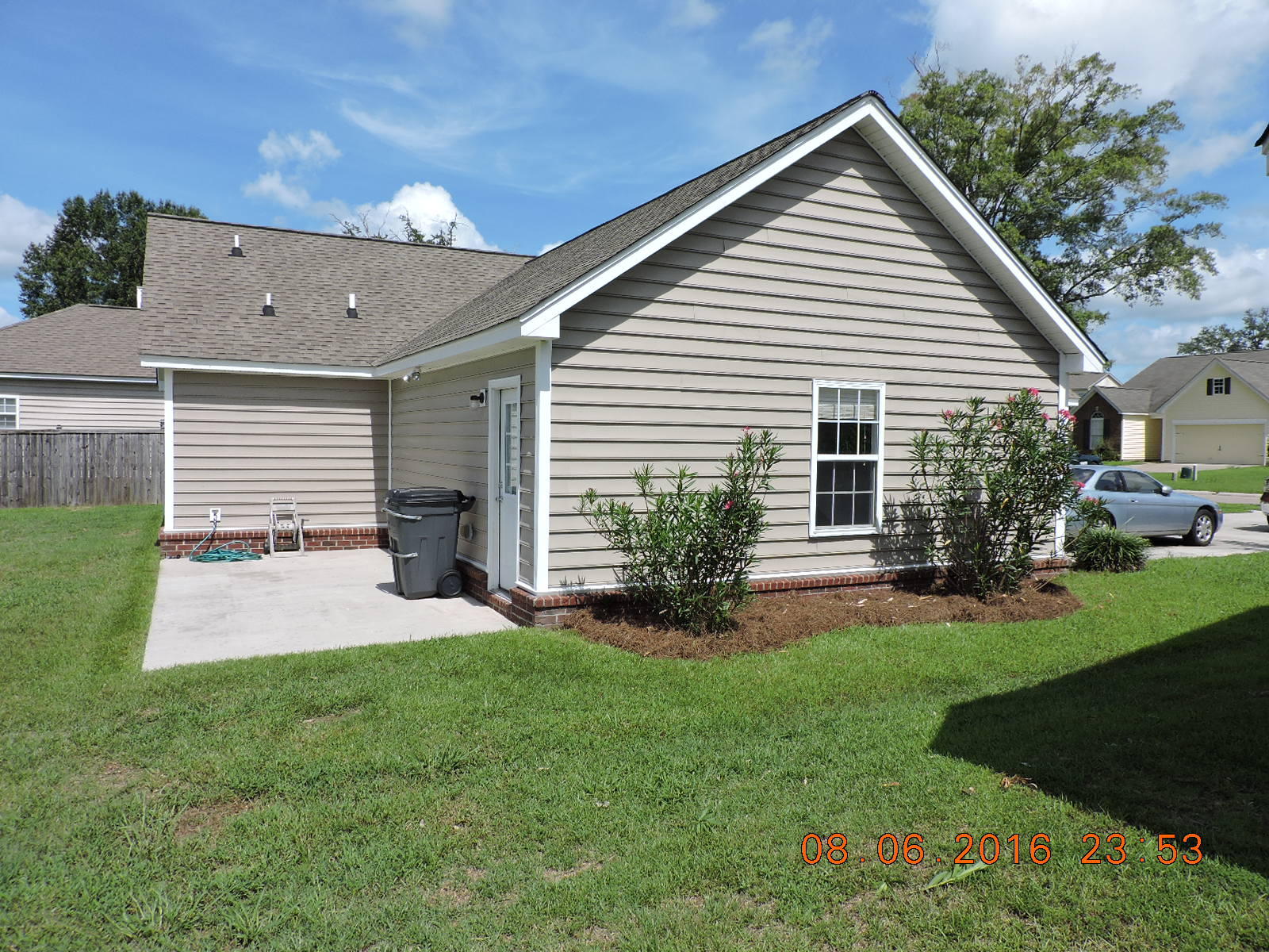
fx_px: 880
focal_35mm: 24
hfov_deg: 71.6
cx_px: 634
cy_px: 476
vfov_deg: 56.8
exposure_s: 1/1250
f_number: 3.3
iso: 100
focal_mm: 4.3
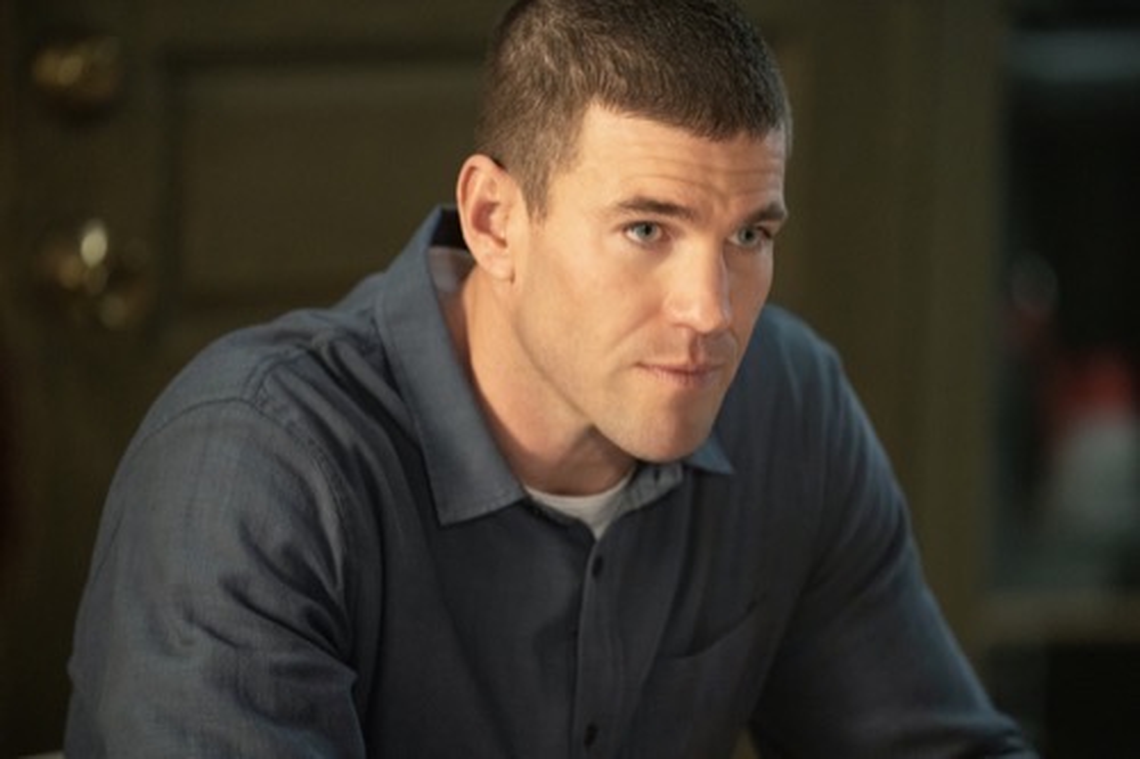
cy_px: 380
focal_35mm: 200
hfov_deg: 10.3
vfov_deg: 6.9
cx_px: 570
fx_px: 6331
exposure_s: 1/125
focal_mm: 200
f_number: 2.8
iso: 6400
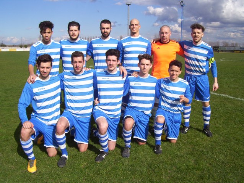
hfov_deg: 51.3
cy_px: 92
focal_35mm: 36
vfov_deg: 39.7
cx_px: 122
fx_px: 254
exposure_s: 1/1000
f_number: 4.8
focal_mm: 6
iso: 80
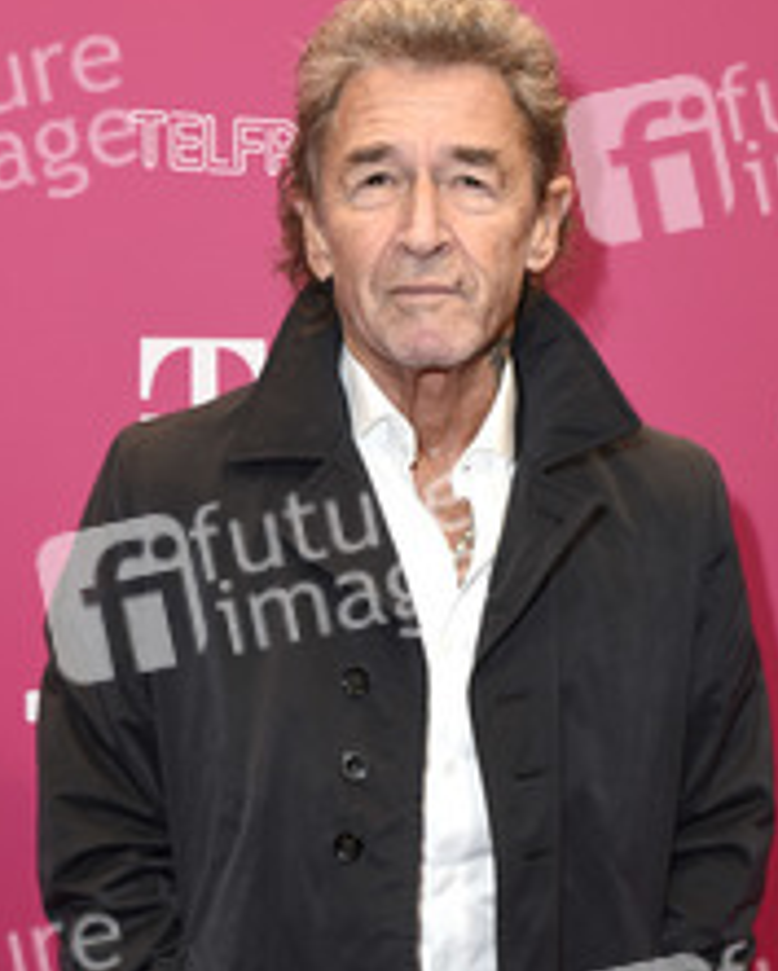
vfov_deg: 30.1
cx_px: 391
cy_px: 800
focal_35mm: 61
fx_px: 1755
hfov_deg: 25.0
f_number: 6.3
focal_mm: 24
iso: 500
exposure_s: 1/160
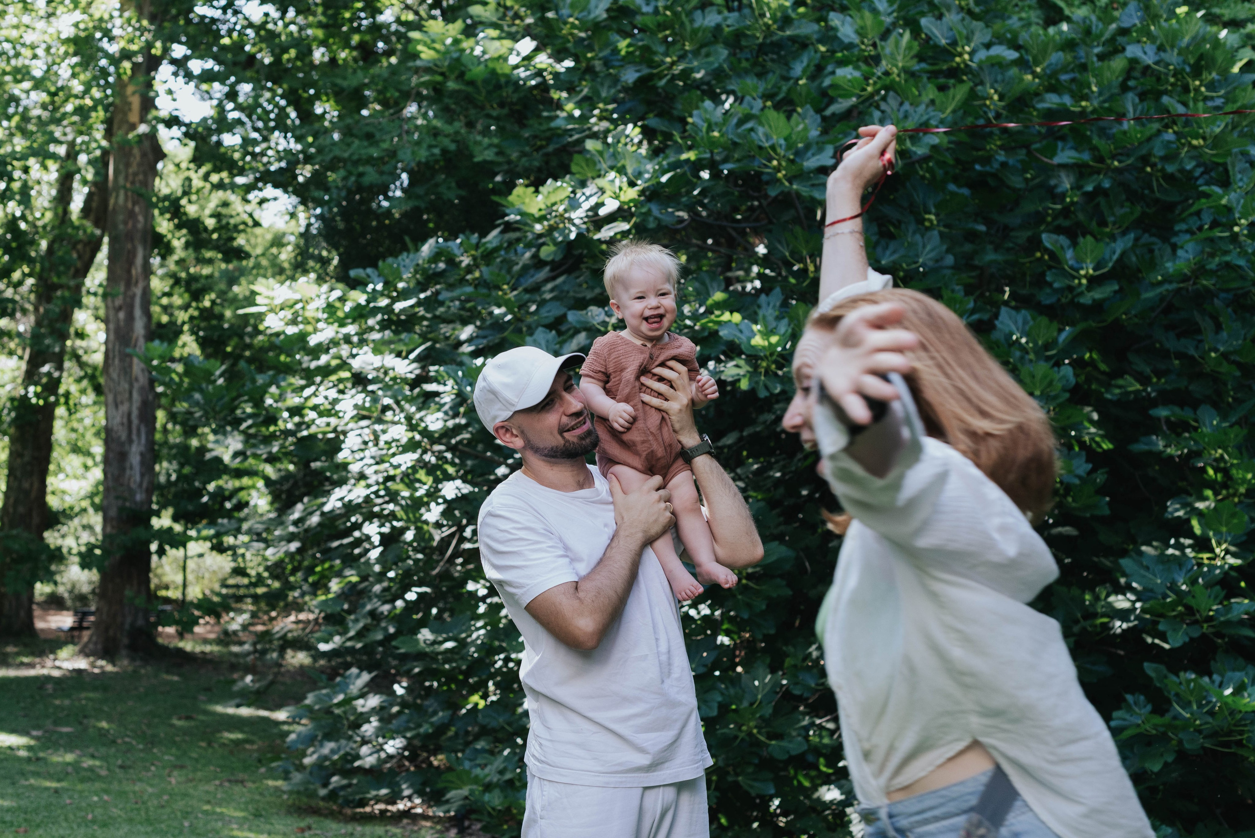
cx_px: 564
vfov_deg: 24.6
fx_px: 1919
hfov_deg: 36.2
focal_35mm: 55
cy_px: 400
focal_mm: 50
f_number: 4.5
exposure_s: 1/400
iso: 1250
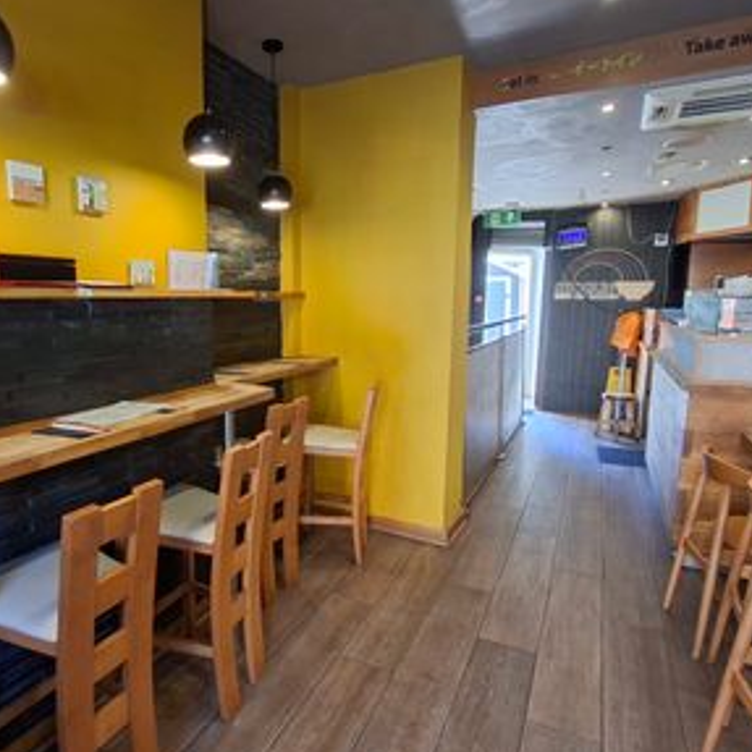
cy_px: 385
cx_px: 304
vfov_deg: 87.4
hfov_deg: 86.4
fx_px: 393
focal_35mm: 16
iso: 200
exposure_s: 1/50
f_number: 2.2
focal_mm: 1.74
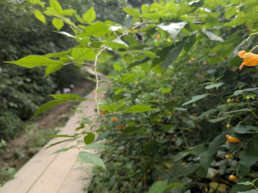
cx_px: 162
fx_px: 239
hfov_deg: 56.1
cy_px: 99
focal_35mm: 32
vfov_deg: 44.2
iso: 34
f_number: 1.7
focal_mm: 4.53
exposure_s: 1/143
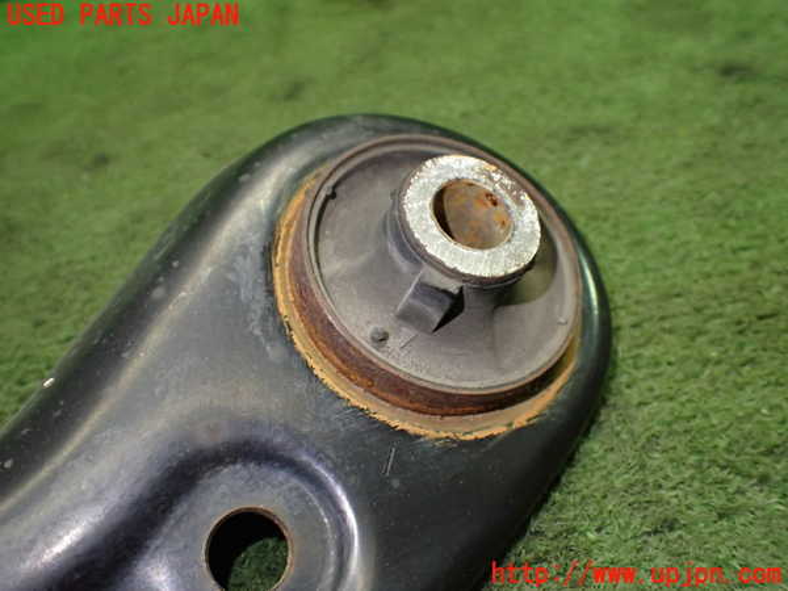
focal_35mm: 30
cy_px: 296
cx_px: 394
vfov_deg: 46.8
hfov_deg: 60.0
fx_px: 683
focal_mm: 5.4
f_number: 2.3
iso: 640
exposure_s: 1/125
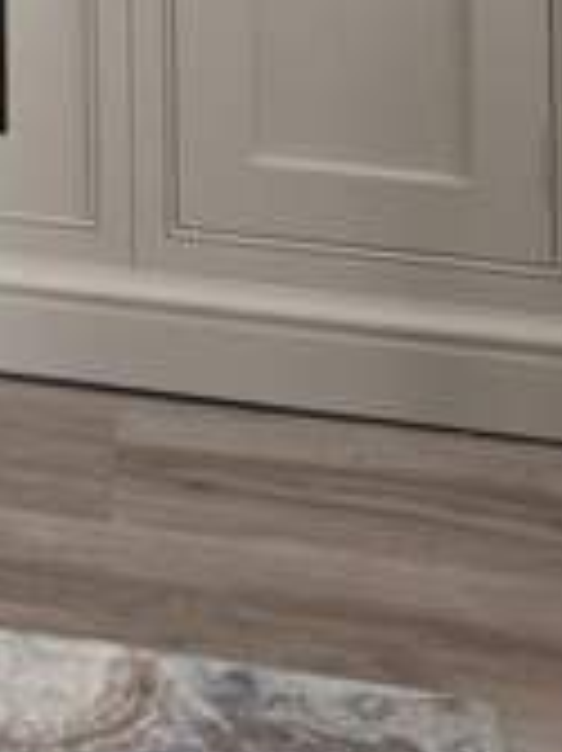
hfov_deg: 11.4
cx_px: -607
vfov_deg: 14.0
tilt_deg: +0.7
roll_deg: +0.5
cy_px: -833
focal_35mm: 115
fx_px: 2493
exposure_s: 1/61
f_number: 1.78
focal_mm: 6.76
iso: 200
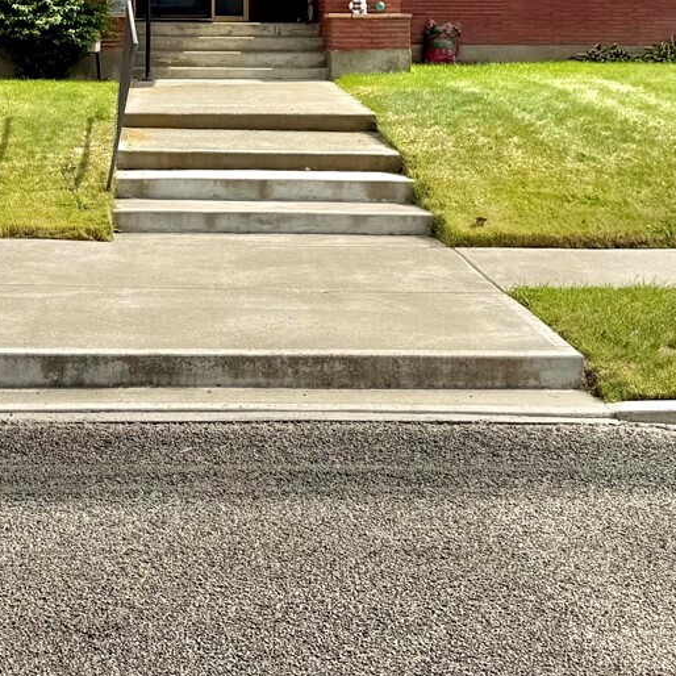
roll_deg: +0.6
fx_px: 1458
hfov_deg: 25.7
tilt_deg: +4.0
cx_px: 160
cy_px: -76
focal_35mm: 66
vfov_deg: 24.3
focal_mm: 6.76
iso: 80
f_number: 1.78
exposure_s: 1/9091
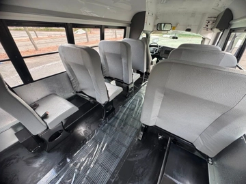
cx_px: 123
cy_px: 92
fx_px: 99
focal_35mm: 14
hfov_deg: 102.1
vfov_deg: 85.7
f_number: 2.2
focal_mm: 2.22
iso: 320
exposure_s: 1/94
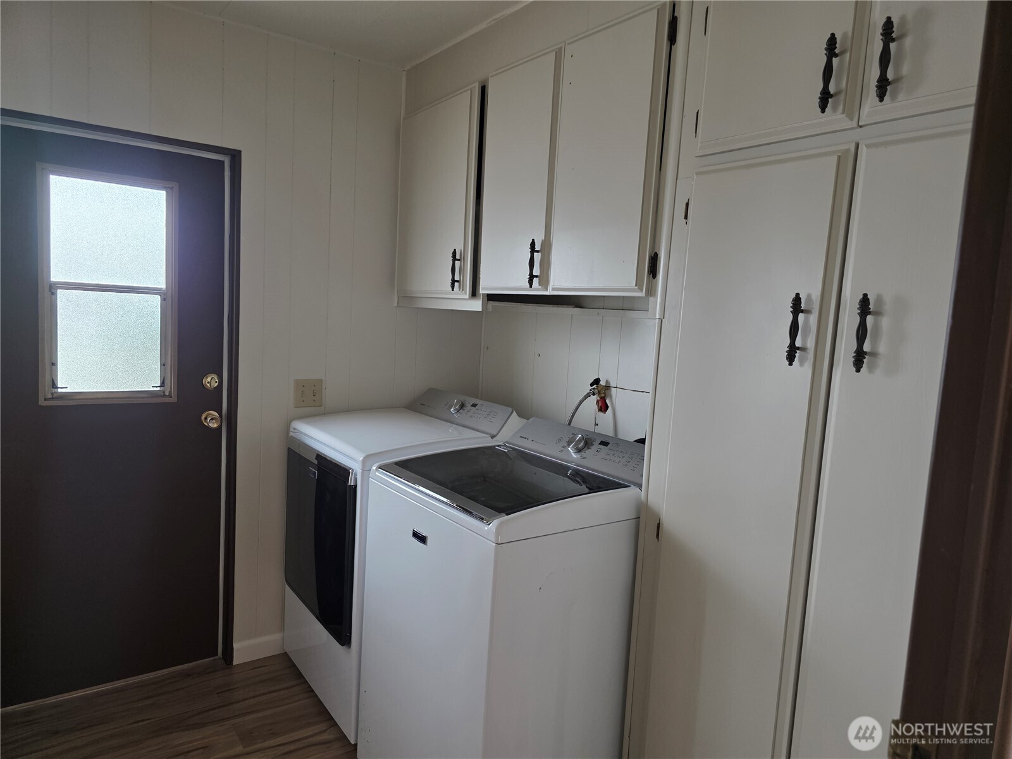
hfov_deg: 73.9
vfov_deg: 58.9
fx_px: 672
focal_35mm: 23
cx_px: 506
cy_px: 380
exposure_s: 1/120
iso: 320
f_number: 1.7
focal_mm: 6.3
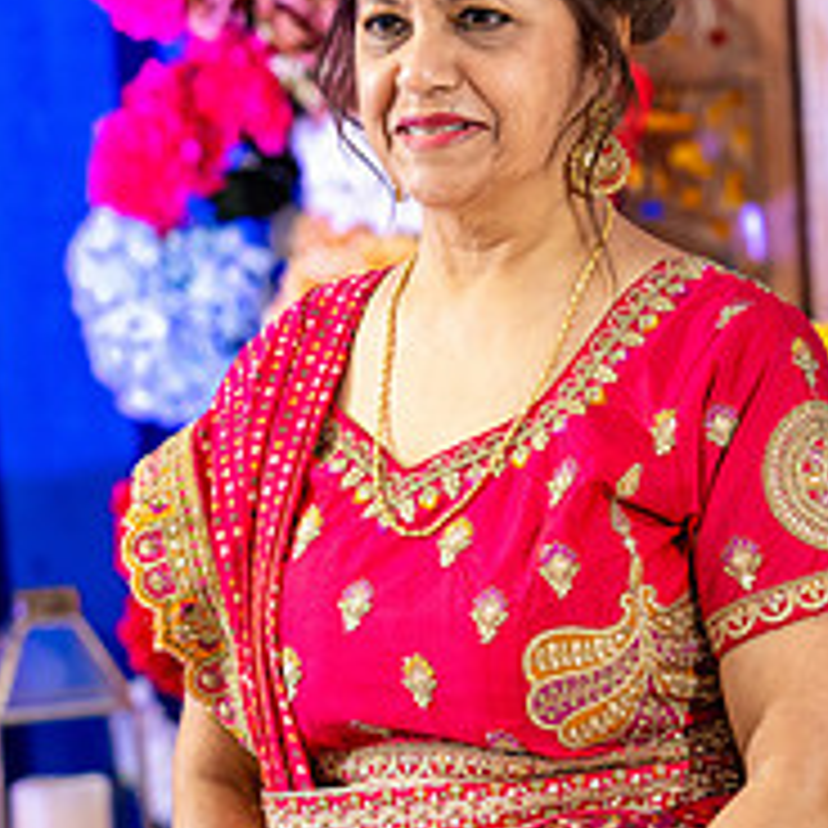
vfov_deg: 9.3
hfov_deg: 9.2
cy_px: 511
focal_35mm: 188
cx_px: 891
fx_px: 5088
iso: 2000
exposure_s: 1/125
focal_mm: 70
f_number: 2.8
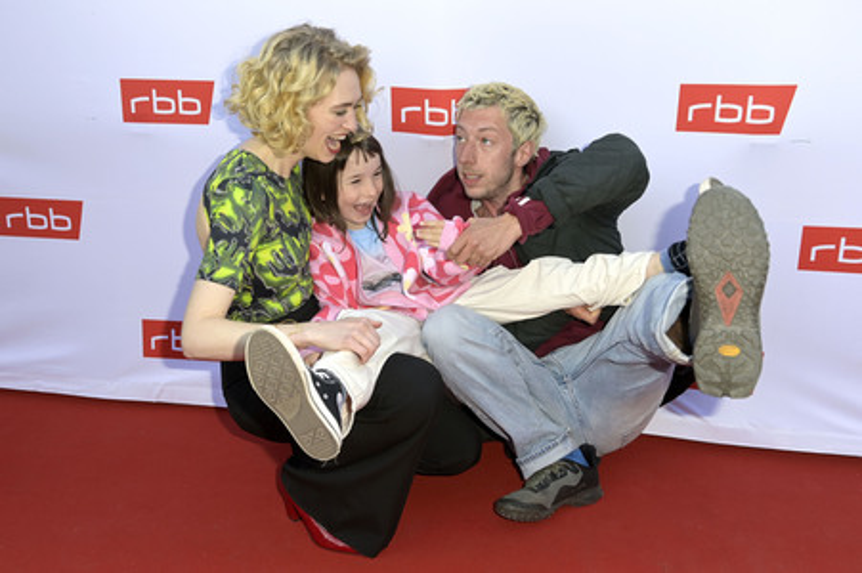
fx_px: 837
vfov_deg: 37.8
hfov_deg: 54.5
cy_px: 286
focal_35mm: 35
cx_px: 431
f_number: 5.6
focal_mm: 35
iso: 640
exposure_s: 1/250
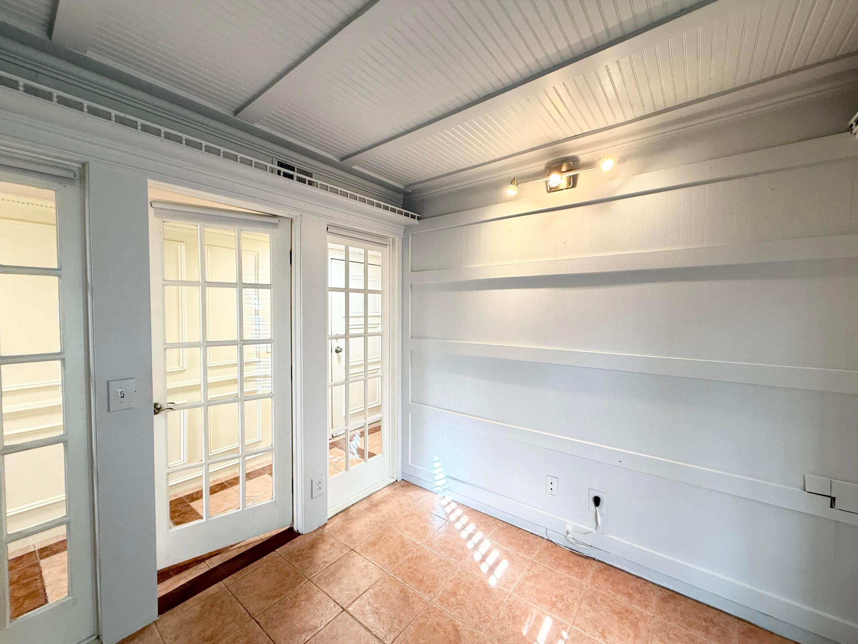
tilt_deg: -2.0
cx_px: 429
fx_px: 347
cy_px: 322
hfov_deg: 102.1
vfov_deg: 85.7
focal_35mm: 14
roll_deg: +0.3
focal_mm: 2.22
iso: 250
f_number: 2.2
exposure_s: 1/60
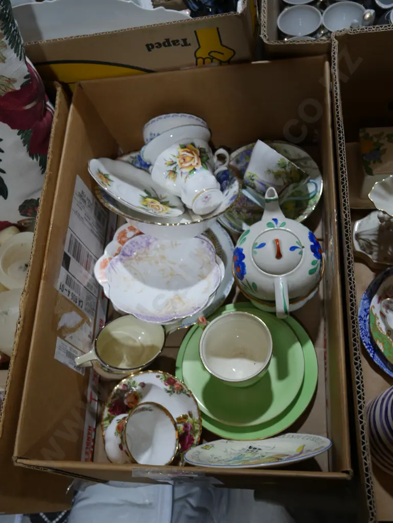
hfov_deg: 37.8
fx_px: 575
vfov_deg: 49.0
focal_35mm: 38
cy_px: 262
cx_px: 196
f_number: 4.1
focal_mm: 19
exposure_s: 1/100
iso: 200
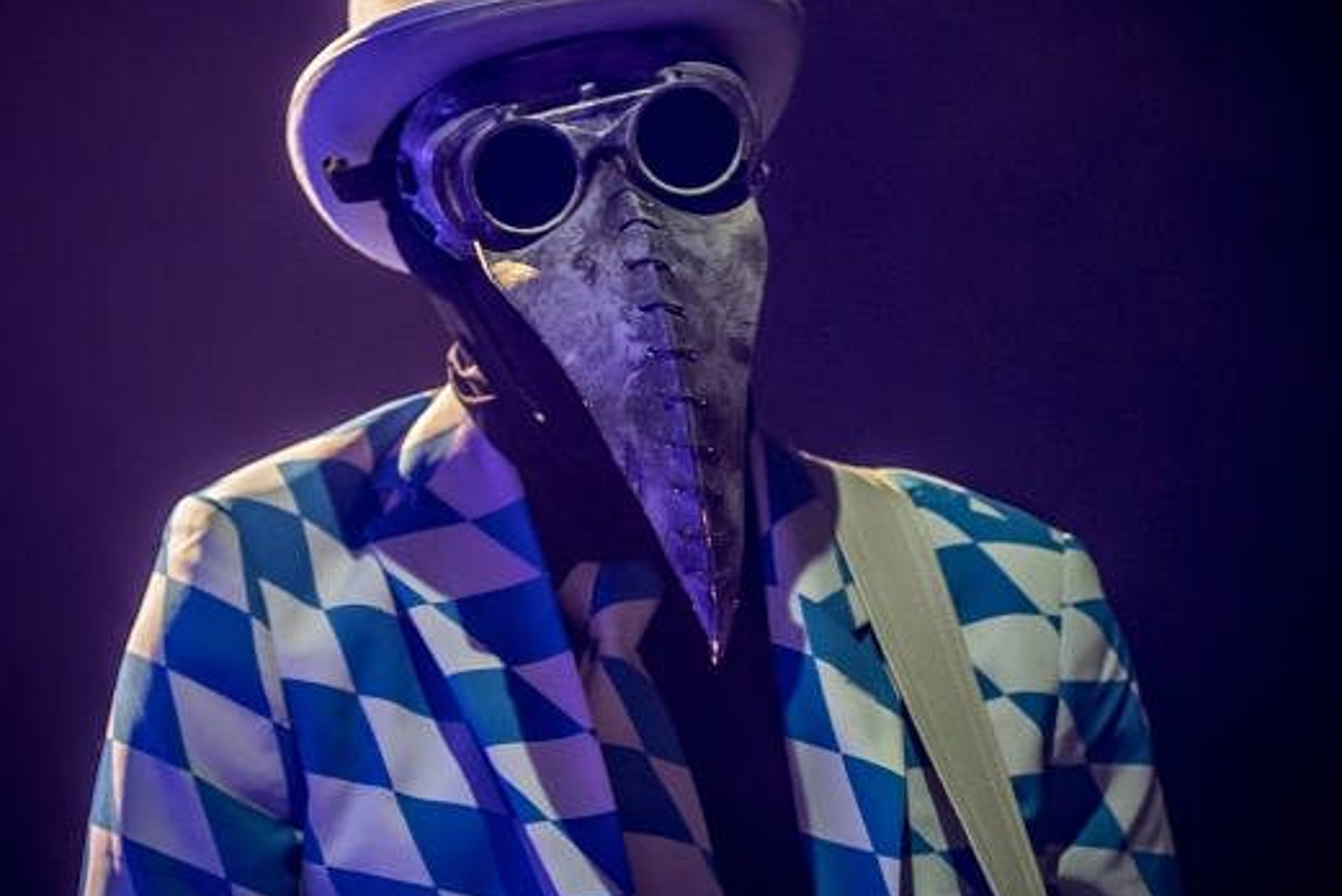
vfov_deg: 9.5
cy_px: 386
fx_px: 5408
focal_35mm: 145
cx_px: 768
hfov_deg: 14.1
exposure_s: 1/80
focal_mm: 70
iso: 2500
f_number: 2.8
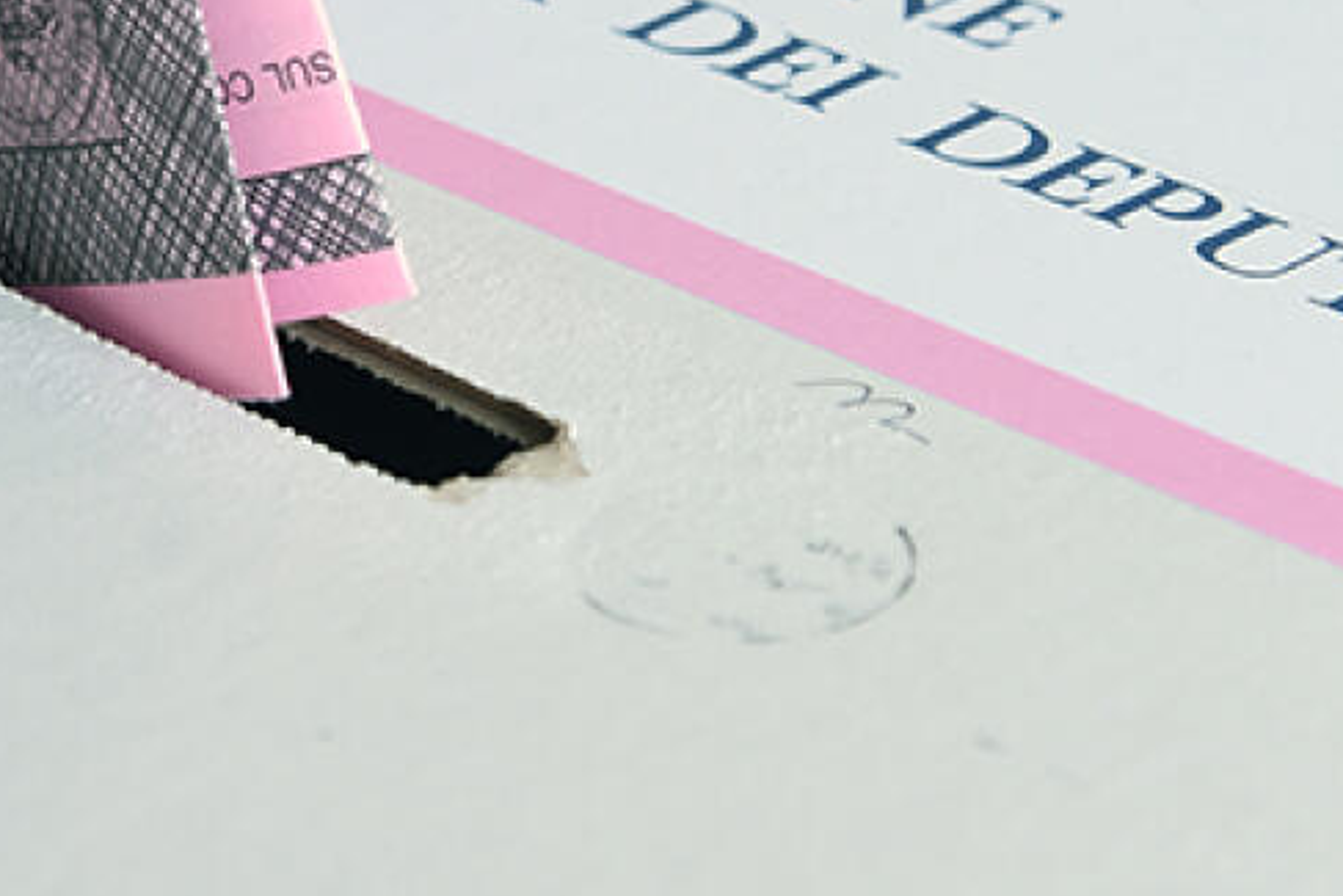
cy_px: -139
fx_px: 7538
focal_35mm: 202
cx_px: 97
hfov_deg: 10.1
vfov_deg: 6.8
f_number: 5
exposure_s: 1/125
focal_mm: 82
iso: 640
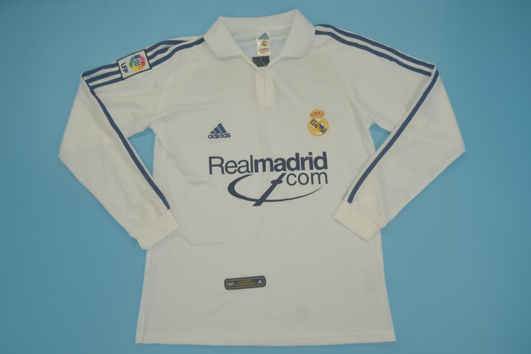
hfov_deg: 57.2
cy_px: 177
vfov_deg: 40.0
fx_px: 487
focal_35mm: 33
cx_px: 266
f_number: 5
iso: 200
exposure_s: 1/200
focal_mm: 22
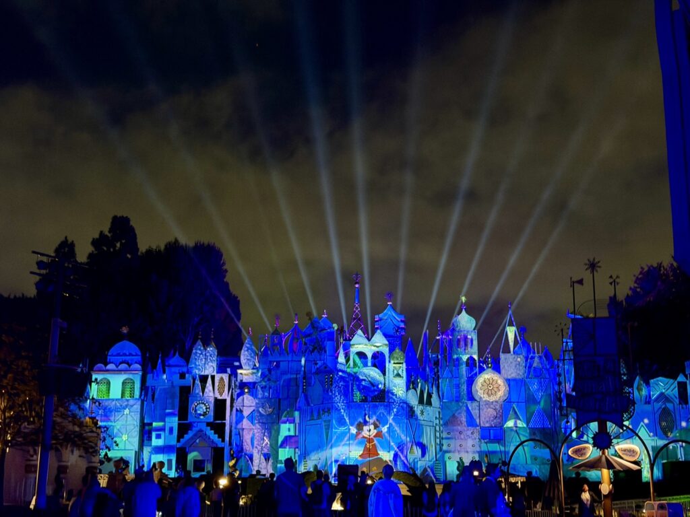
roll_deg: -0.4
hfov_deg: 39.7
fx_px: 957
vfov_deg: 30.3
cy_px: 258
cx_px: 345
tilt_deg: +15.2
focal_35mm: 48
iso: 800
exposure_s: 1/22
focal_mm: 6.76
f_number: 1.78
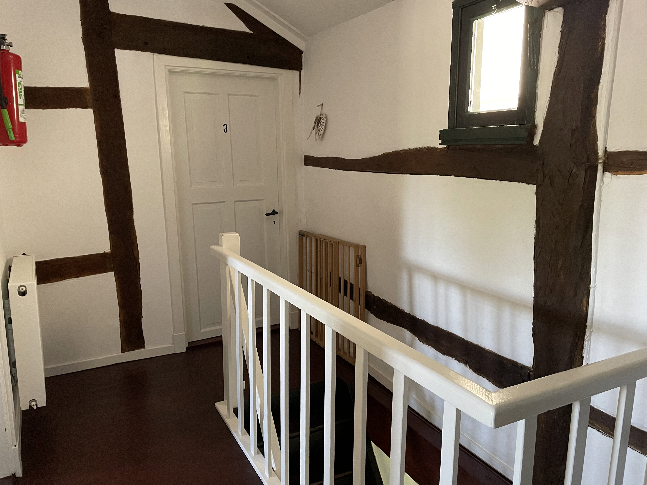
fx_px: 486
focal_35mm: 26
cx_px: 324
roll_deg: -0.4
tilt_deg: -9.9
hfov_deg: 67.3
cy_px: 242
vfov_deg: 53.1
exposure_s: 1/48
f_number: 1.6
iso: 500
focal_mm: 4.2
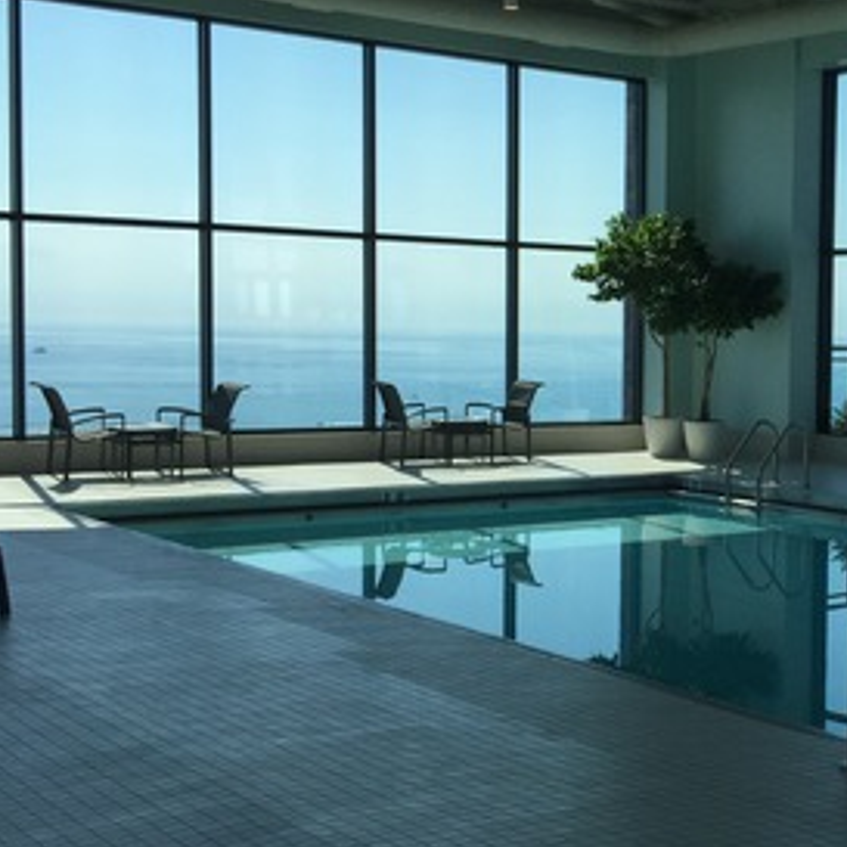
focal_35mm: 60
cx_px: 863
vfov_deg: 28.6
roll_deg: -2.2
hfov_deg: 26.9
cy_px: 431
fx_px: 1661
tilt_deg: -2.5
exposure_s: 1/1799
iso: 32
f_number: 2.2
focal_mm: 4.15
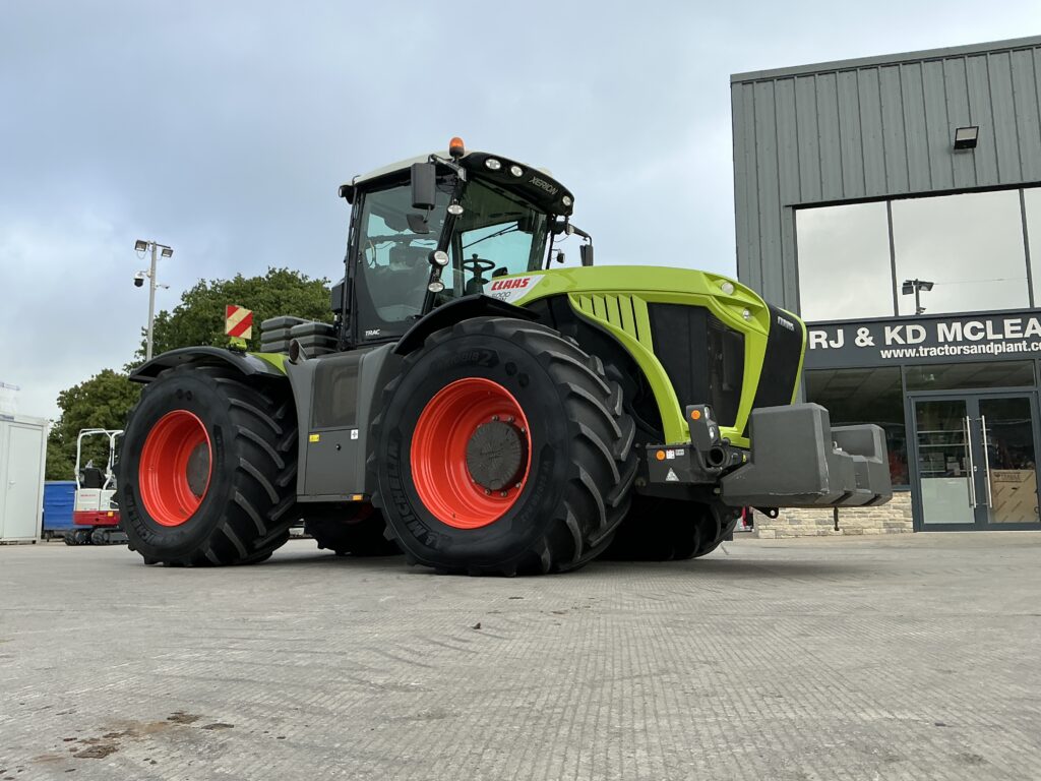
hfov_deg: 63.4
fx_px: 842
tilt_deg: +7.6
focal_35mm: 28
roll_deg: +1.2
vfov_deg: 49.7
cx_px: 520
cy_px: 390
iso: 25
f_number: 1.8
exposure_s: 1/709
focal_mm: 3
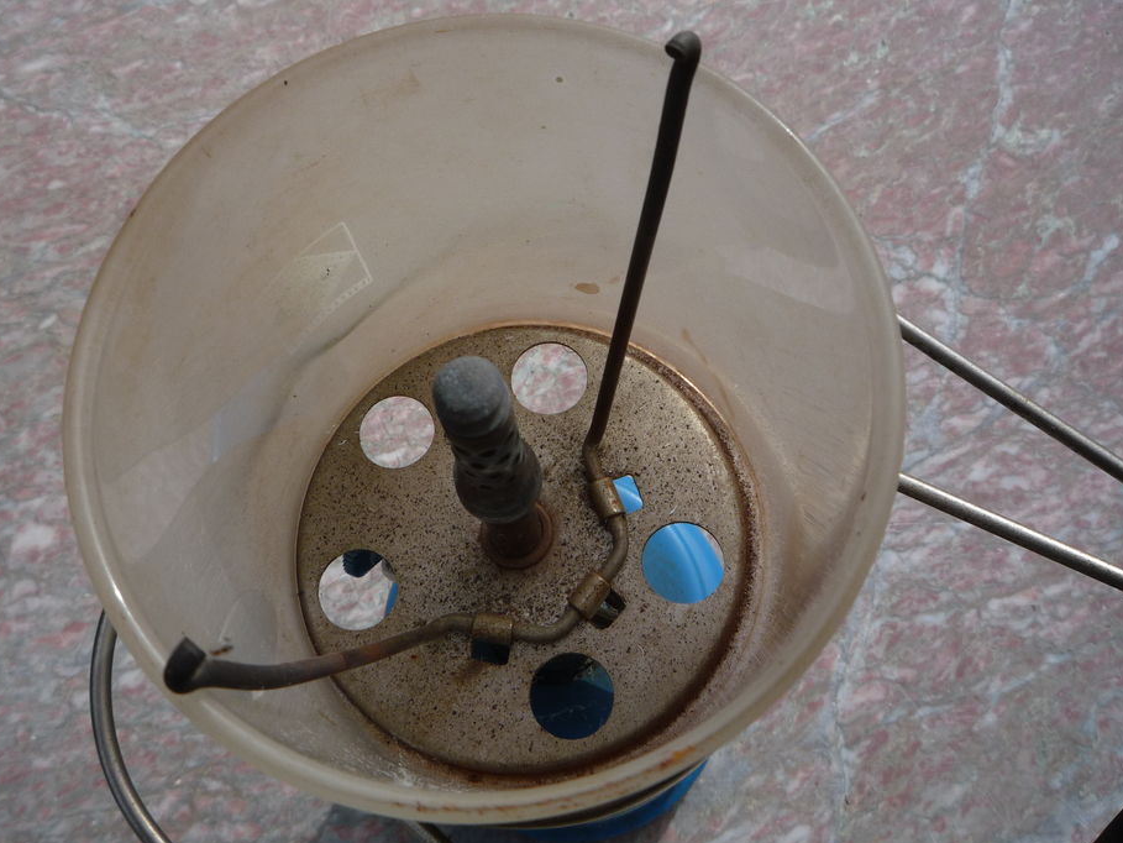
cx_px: 542
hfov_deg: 55.3
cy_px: 394
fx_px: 1071
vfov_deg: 42.9
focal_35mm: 33
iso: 100
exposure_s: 1/500
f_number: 5
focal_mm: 5.2
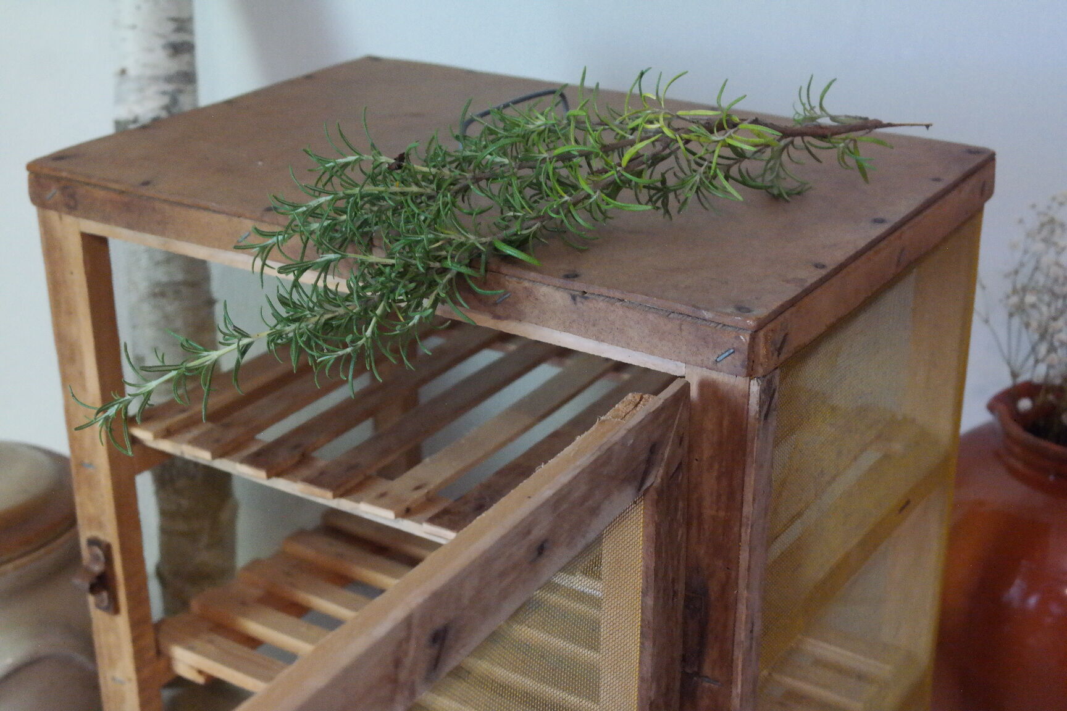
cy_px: 356
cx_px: 534
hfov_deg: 37.5
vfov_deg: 25.5
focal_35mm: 53
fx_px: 1571
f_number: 5.6
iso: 3200
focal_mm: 35
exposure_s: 1/50
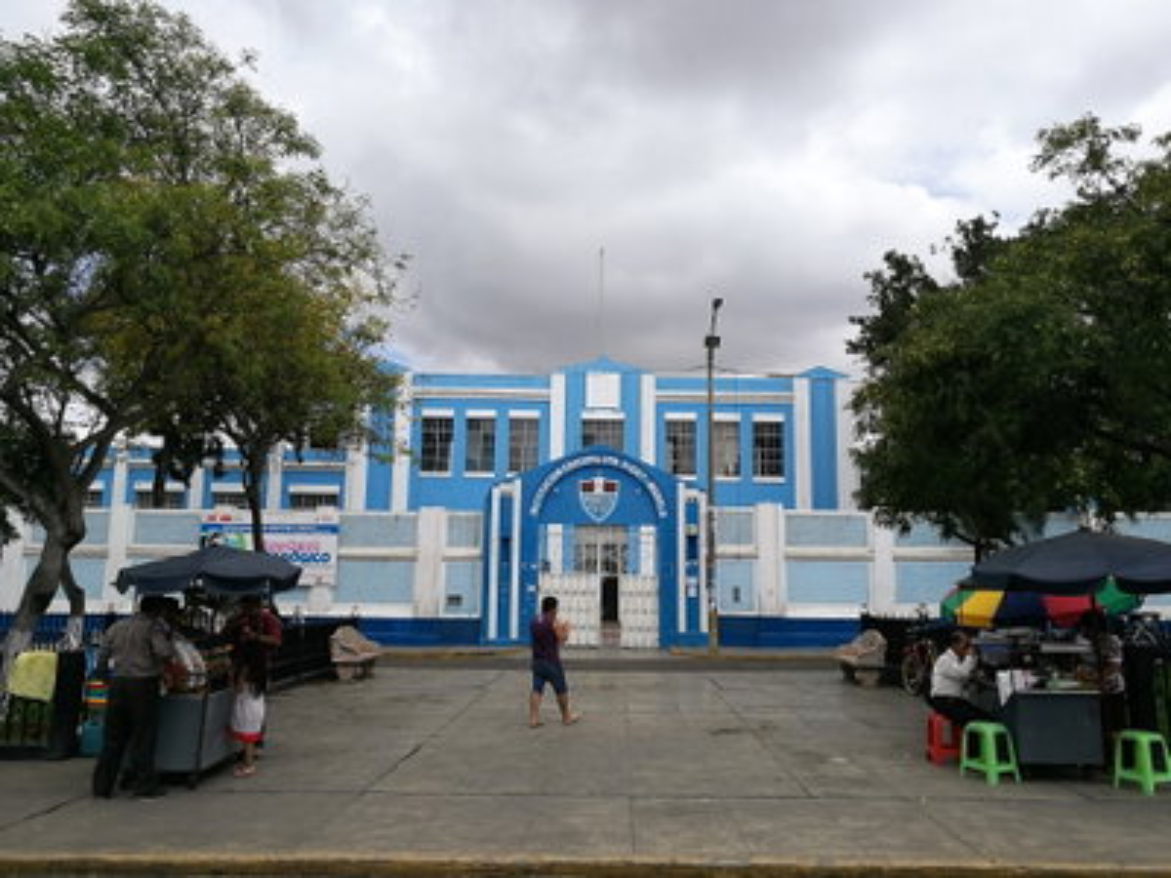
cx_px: 586
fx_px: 913
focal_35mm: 27
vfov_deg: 51.4
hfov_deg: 65.3
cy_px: 439
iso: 50
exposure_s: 1/1175
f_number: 2.2
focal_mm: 4.5
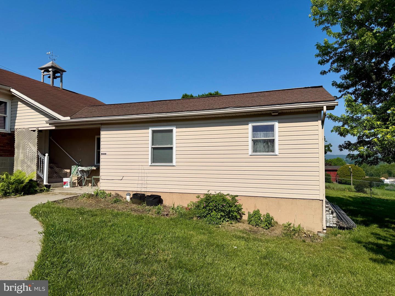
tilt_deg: +2.3
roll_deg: +0.2
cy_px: 148
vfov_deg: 56.8
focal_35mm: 24
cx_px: 198
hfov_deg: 71.6
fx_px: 274
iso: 80
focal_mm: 6.76
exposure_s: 1/9091
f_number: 1.78
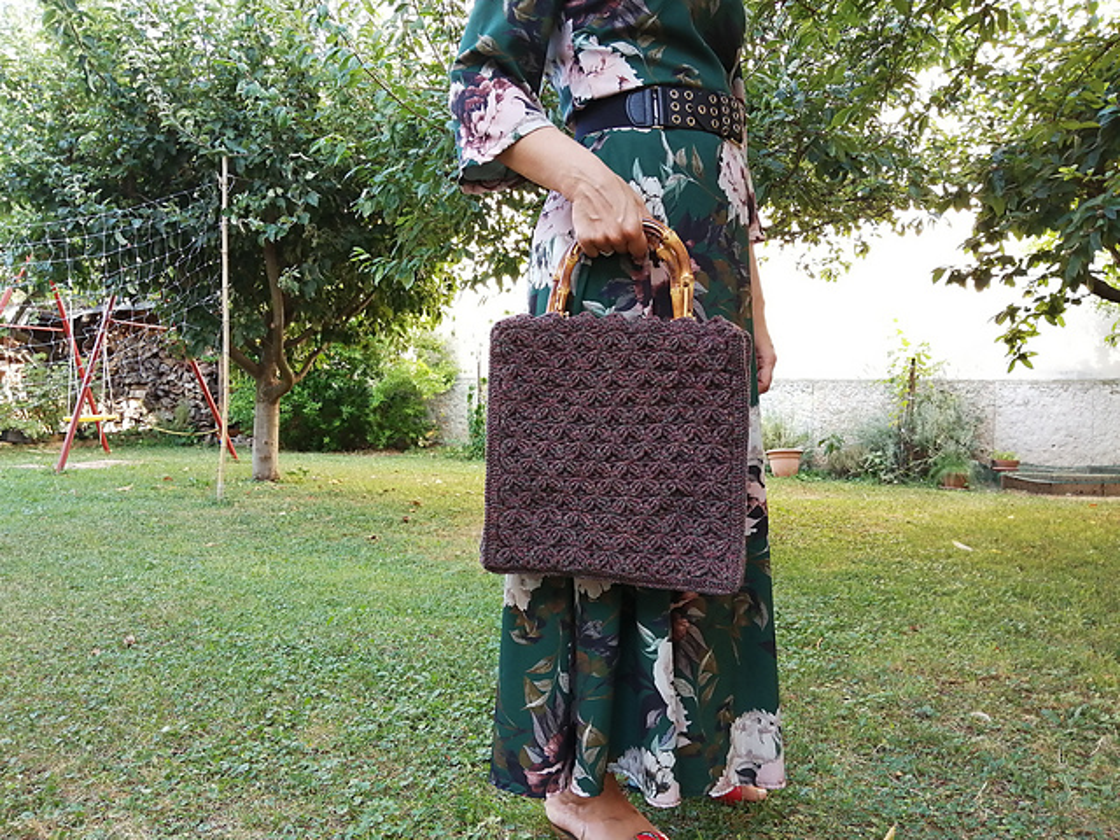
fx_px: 841
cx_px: 560
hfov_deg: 67.3
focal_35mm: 26
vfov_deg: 53.1
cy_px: 420
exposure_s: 1/120
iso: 64
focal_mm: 3.46
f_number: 1.8
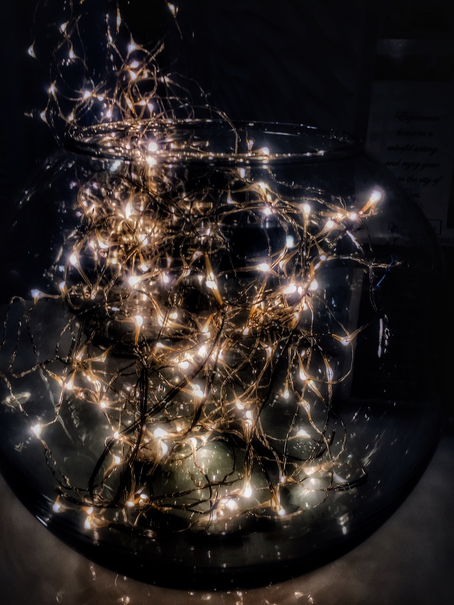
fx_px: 507
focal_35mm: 29
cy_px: 302
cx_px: 227
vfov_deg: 61.7
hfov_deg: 48.2
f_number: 2.2
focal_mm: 4.15
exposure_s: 1/60
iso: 32
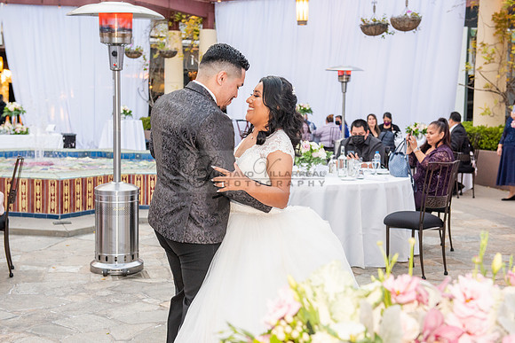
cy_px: 172
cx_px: 258
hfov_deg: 37.2
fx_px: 766
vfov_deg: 25.3
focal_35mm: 54
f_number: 5
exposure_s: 1/160
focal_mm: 50
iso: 800
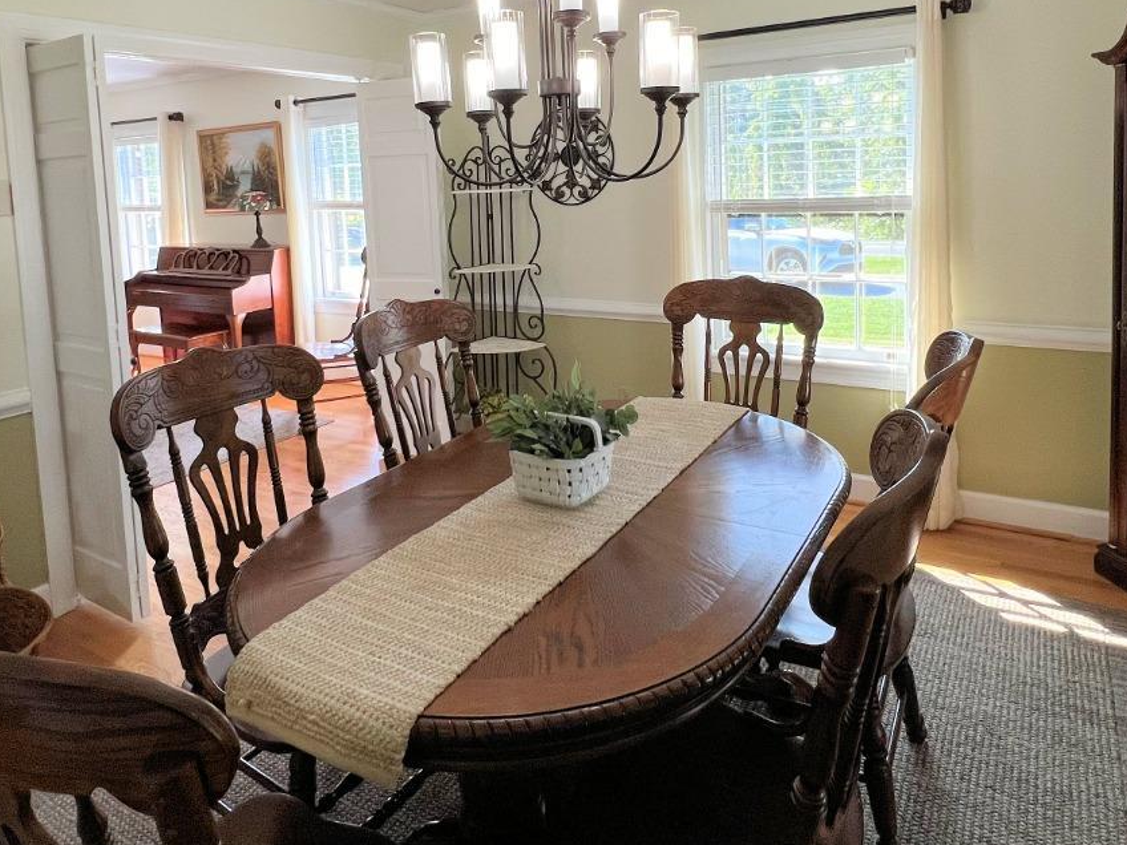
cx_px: 558
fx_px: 749
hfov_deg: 73.9
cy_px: 244
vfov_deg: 56.8
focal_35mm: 23
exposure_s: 1/120
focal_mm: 1.57
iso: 100
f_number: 1.8
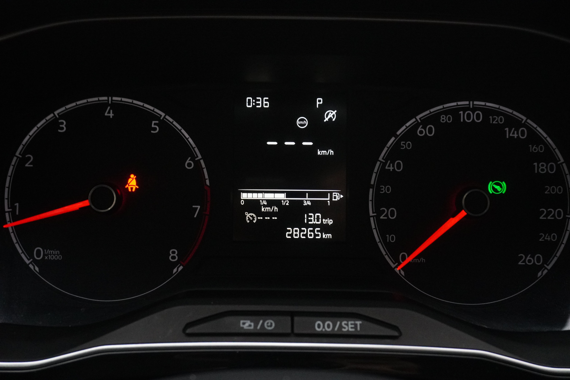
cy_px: 190
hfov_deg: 46.4
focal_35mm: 42
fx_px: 665
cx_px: 285
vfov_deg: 31.9
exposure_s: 1/80
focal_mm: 28
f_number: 6.3
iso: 6400
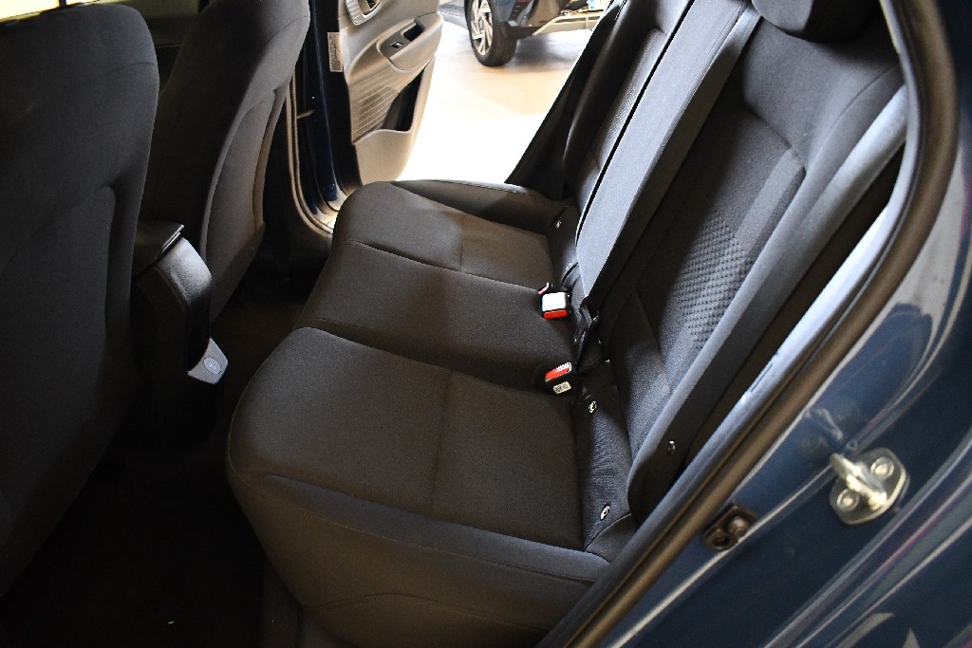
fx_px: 729
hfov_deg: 67.4
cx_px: 486
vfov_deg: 47.9
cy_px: 324
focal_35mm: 27
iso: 4500
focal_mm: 18
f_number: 3.5
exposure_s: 1/60
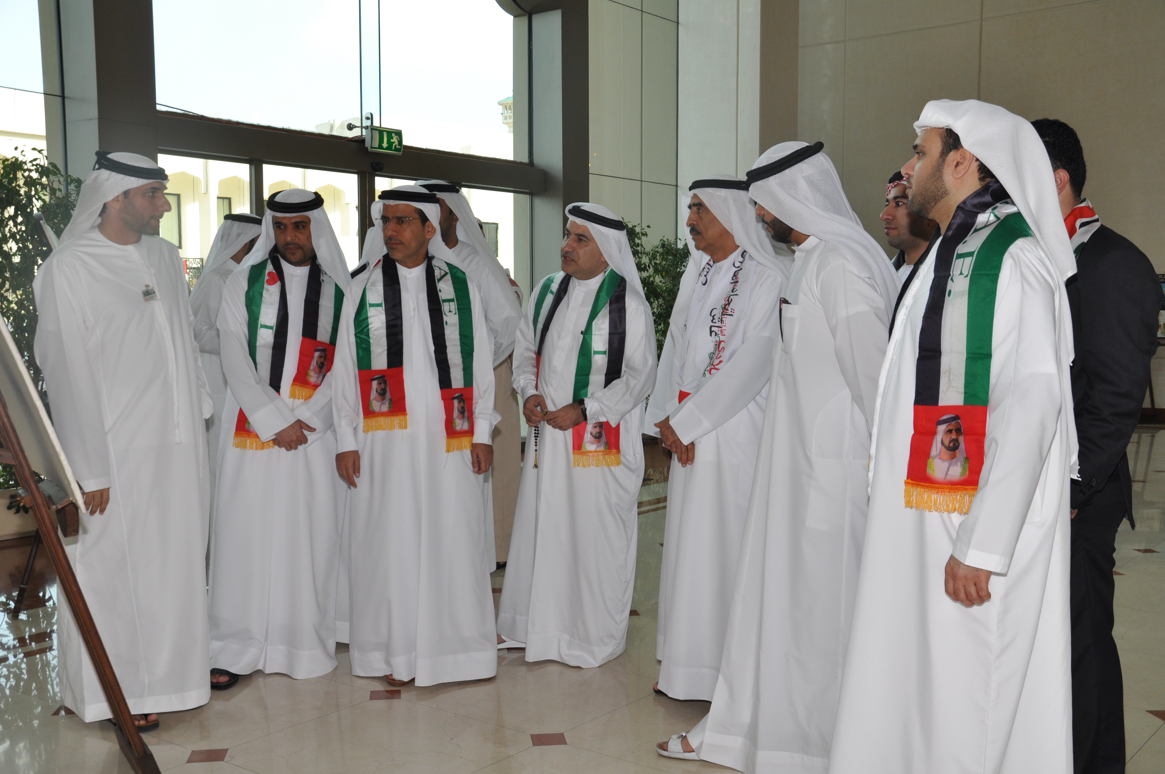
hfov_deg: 51.3
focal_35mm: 38
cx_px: 582
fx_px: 1212
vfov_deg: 35.4
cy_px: 387
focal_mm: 25
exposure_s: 1/200
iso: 400
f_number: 7.1
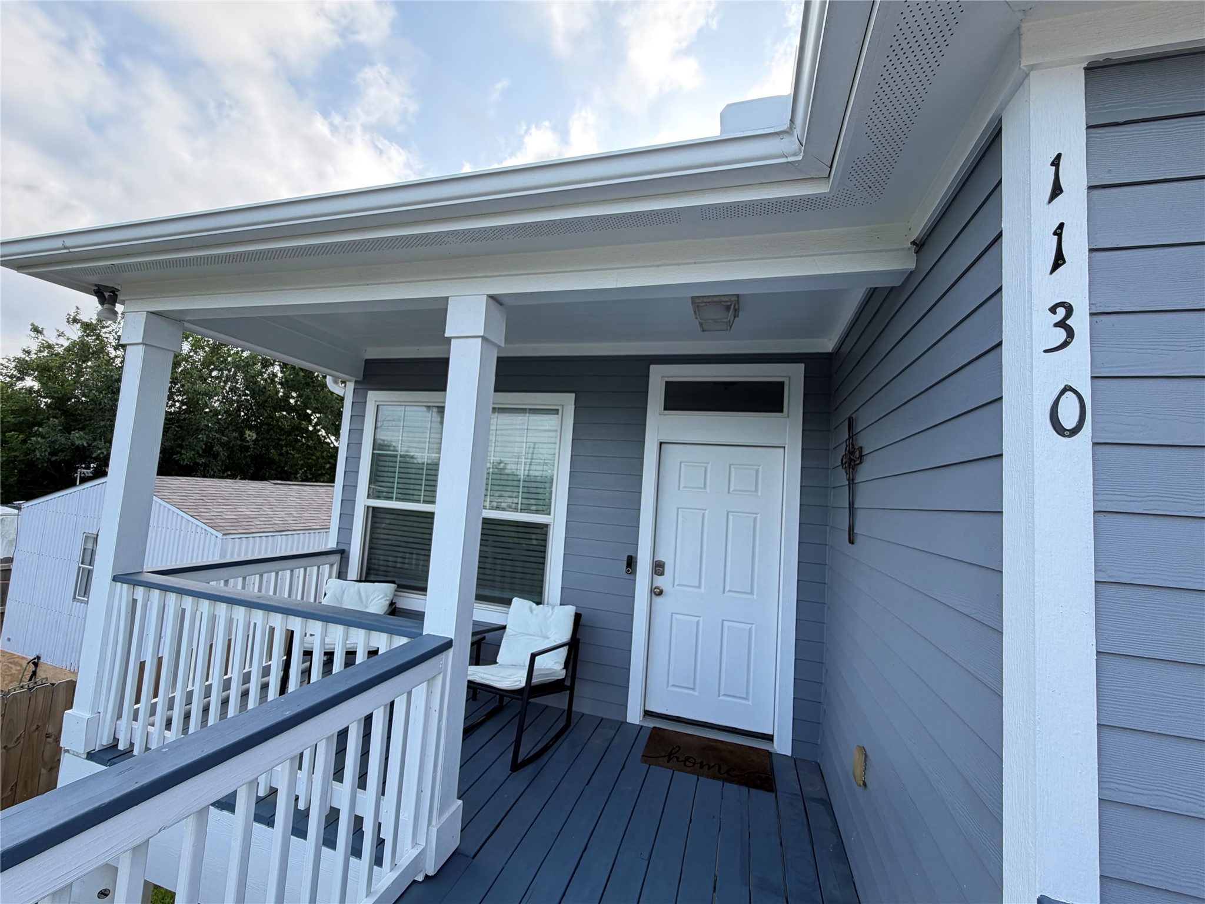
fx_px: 487
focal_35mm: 14
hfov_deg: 102.1
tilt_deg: +4.0
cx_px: 602
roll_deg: -3.9
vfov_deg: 85.7
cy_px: 452
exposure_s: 1/181
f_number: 2.2
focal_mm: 2.22
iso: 40
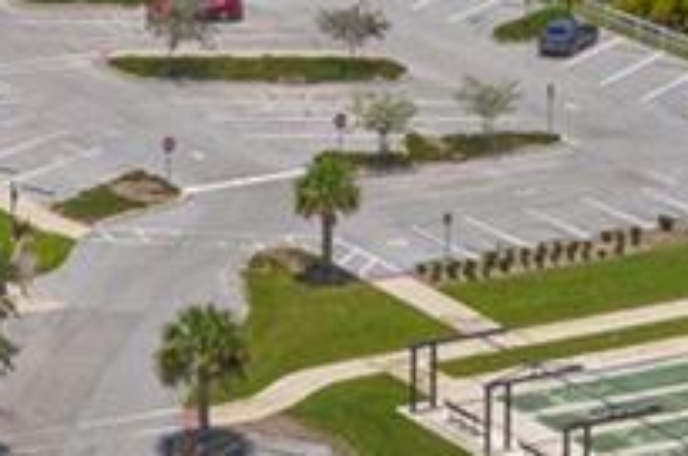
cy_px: 149
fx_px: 4179
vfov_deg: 6.2
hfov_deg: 9.4
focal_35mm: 219
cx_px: 386
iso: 100
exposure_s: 1/800
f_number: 7.1
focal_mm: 10.26
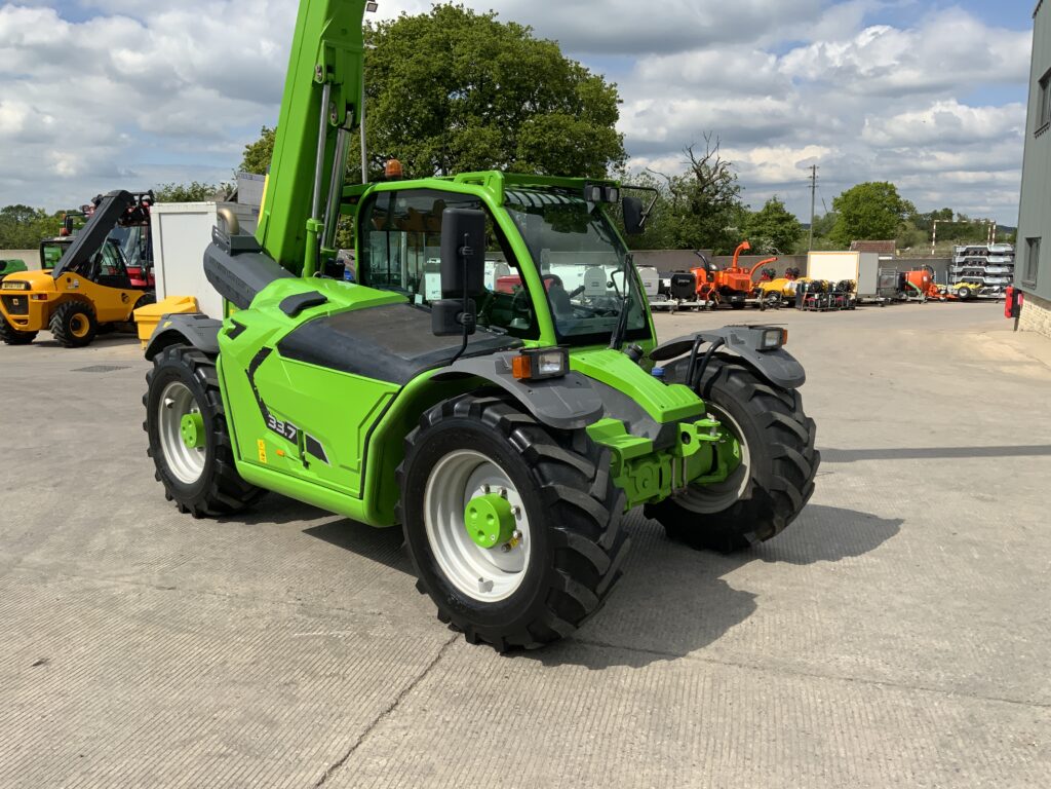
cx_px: 526
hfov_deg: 61.7
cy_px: 394
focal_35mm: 29
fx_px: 880
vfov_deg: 48.2
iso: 16
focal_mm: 3
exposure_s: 1/2320
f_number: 1.8
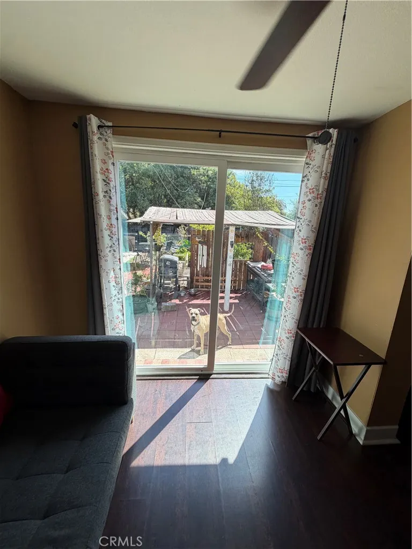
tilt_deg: -13.4
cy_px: 274
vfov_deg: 102.1
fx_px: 222
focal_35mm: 14
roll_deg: -1.9
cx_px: 206
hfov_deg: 85.7
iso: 40
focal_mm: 2.22
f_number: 2.2
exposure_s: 1/219
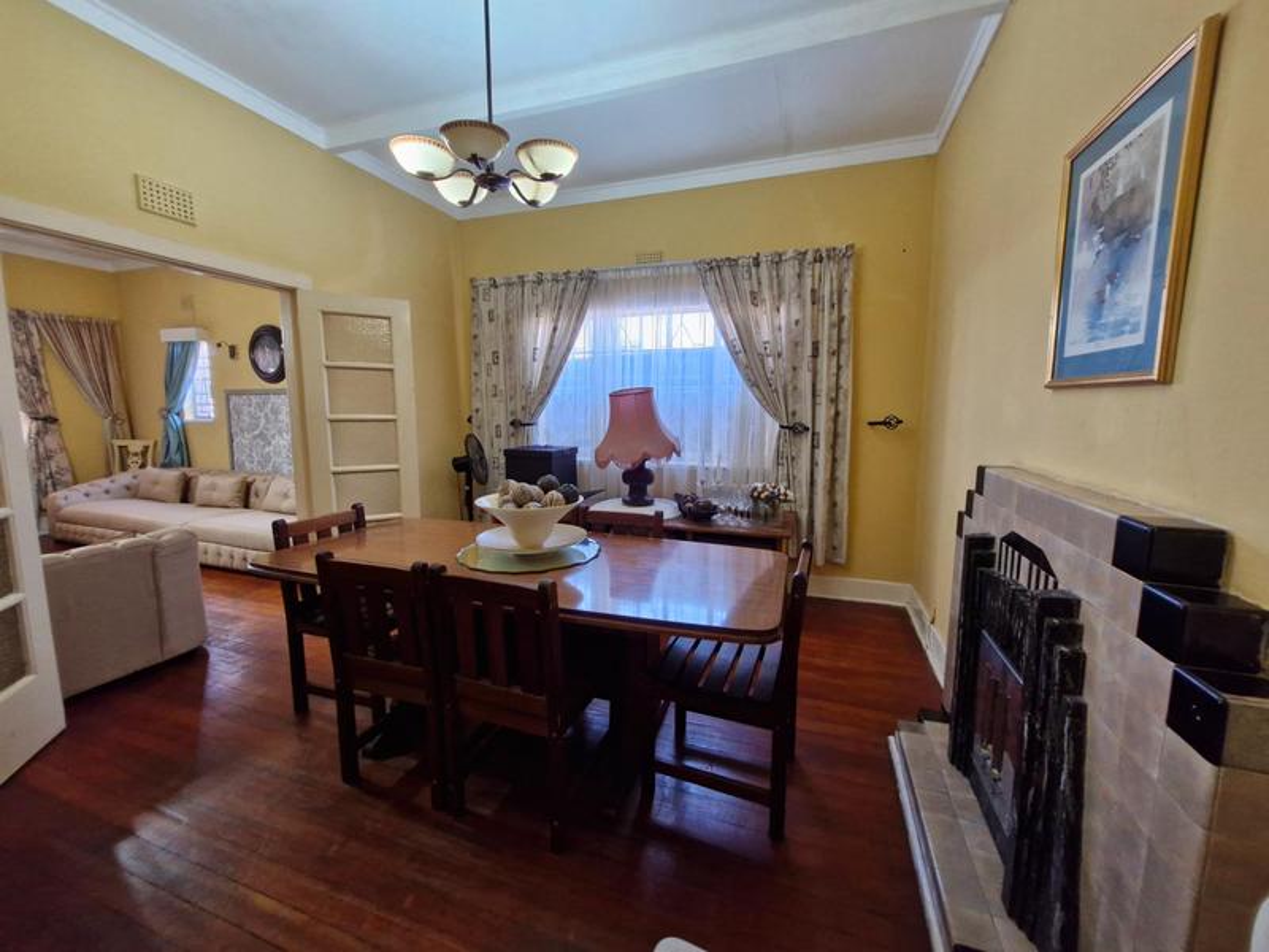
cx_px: 634
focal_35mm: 13
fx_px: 477
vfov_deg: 89.9
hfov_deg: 106.2
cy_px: 476
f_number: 2.2
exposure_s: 1/50
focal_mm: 1.74
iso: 250
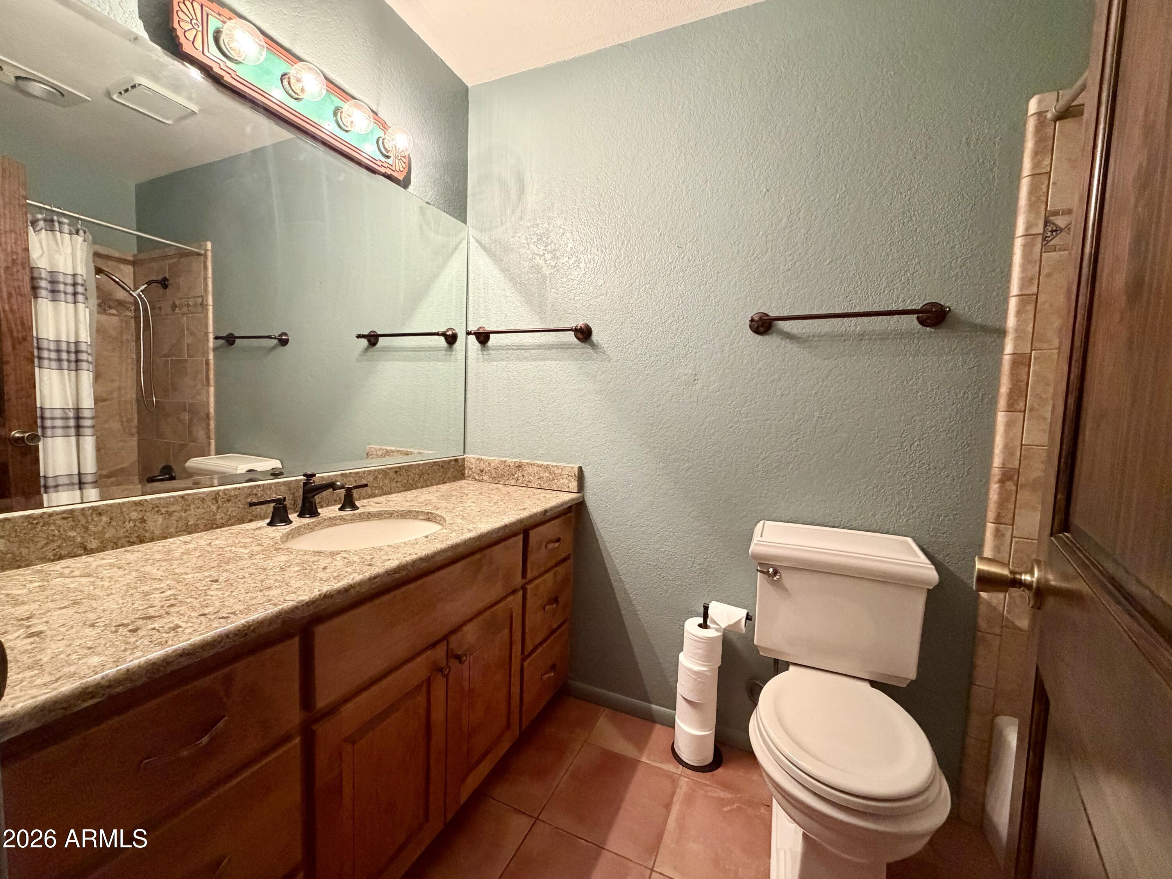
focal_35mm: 14
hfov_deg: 102.1
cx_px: 586
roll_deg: -2.1
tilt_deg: -4.5
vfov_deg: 85.7
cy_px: 440
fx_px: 474
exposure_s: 1/60
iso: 500
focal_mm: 2.22
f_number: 2.2
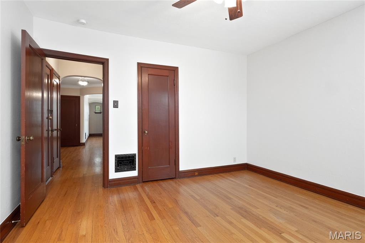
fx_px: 182
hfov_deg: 90.0
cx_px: 182
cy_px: 122
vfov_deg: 67.3
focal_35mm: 18
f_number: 8
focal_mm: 9
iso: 400
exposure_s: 1/8
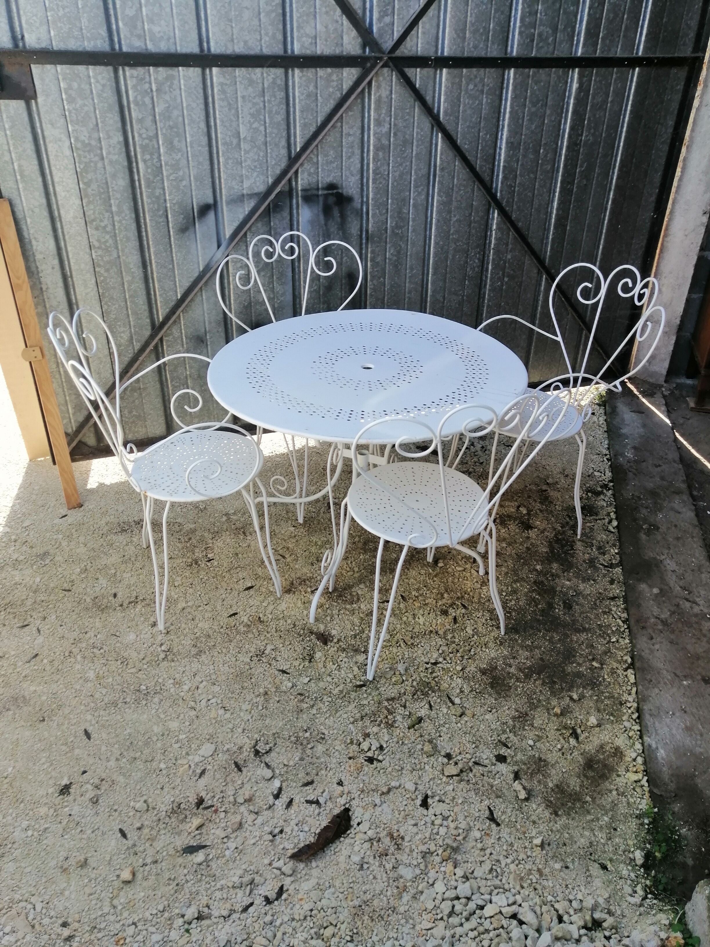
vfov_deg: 67.3
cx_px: 355
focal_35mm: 26
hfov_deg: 53.1
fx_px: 711
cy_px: 474
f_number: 1.8
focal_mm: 3.96
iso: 50
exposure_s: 1/176
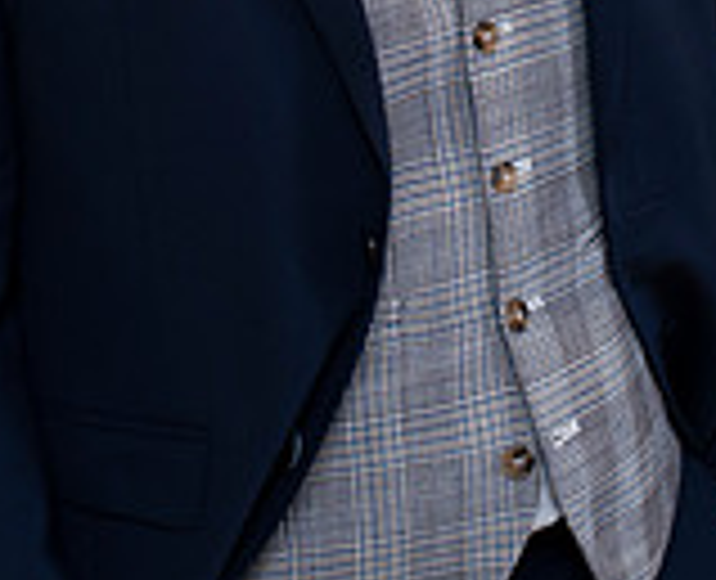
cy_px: -458
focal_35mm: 157
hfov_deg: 12.2
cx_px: 398
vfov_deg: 9.5
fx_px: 3345
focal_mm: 35
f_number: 2.5
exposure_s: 1/125
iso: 200
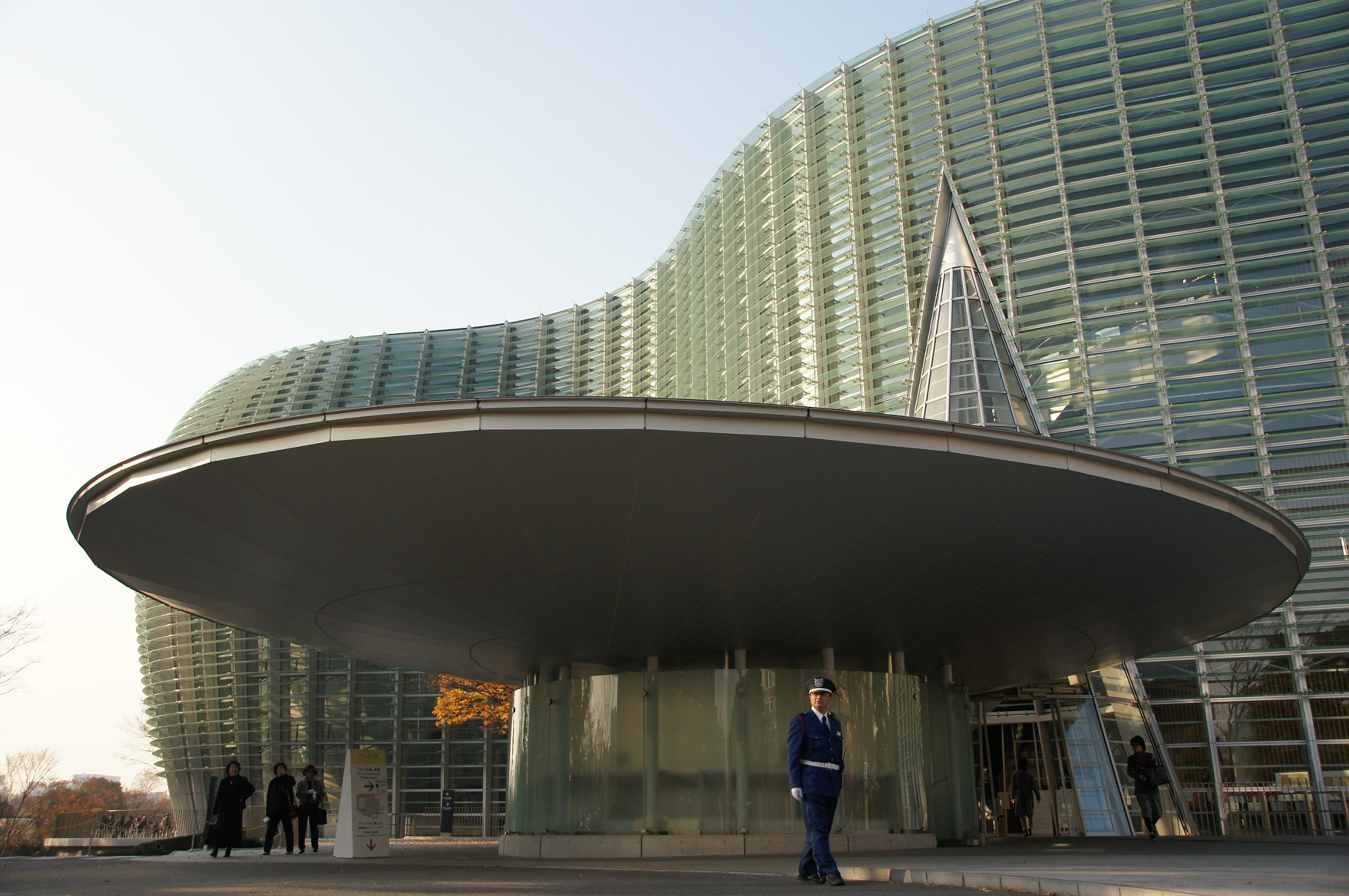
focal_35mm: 30
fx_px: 1123
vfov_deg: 43.5
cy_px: 448
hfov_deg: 62.0
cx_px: 674
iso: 400
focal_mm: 20
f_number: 5.6
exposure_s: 1/1000
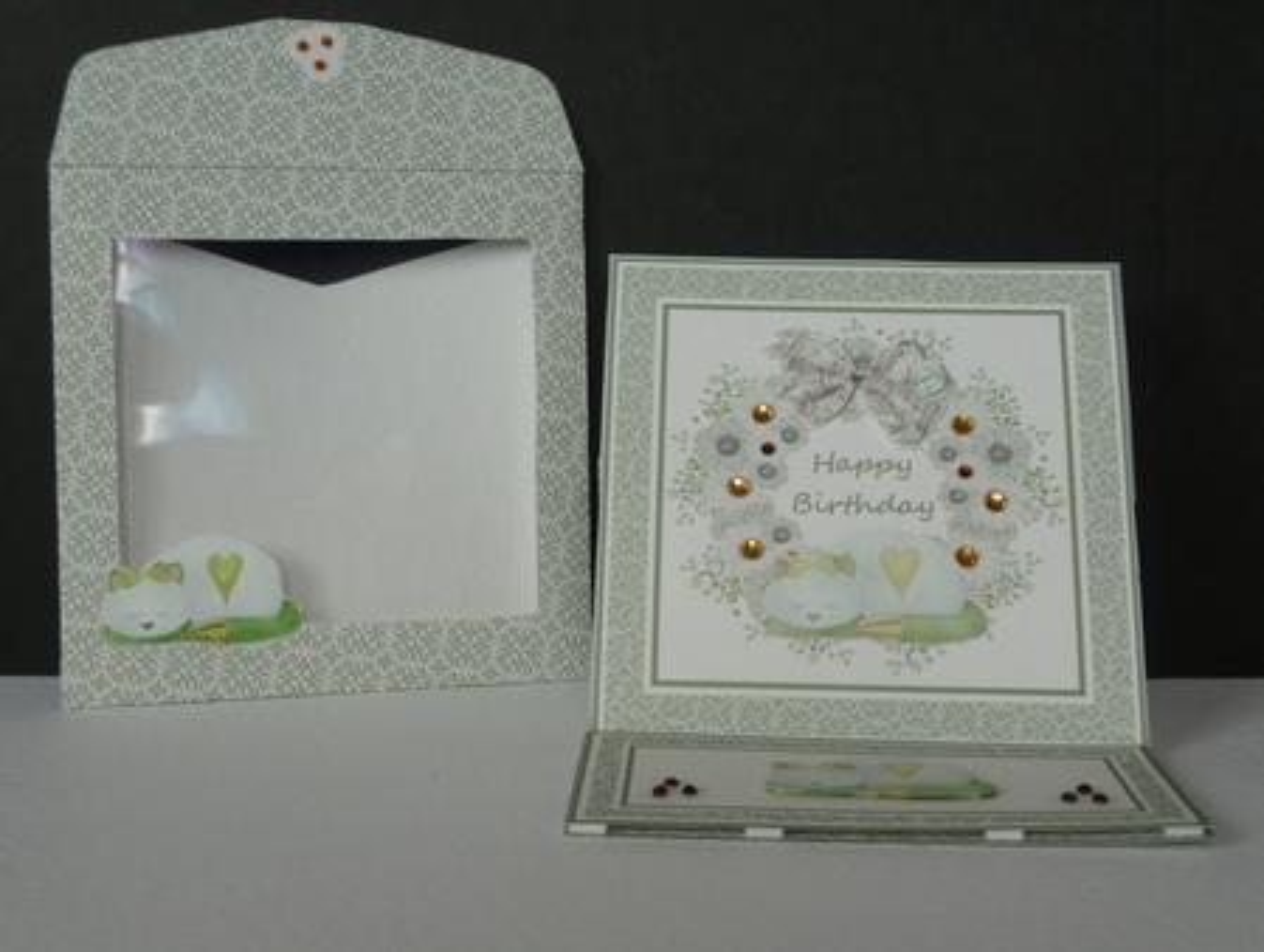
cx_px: 632
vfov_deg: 26.6
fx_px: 2011
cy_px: 476
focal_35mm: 55
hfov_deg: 34.9
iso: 125
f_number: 4.3
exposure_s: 1/40
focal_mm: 9.3
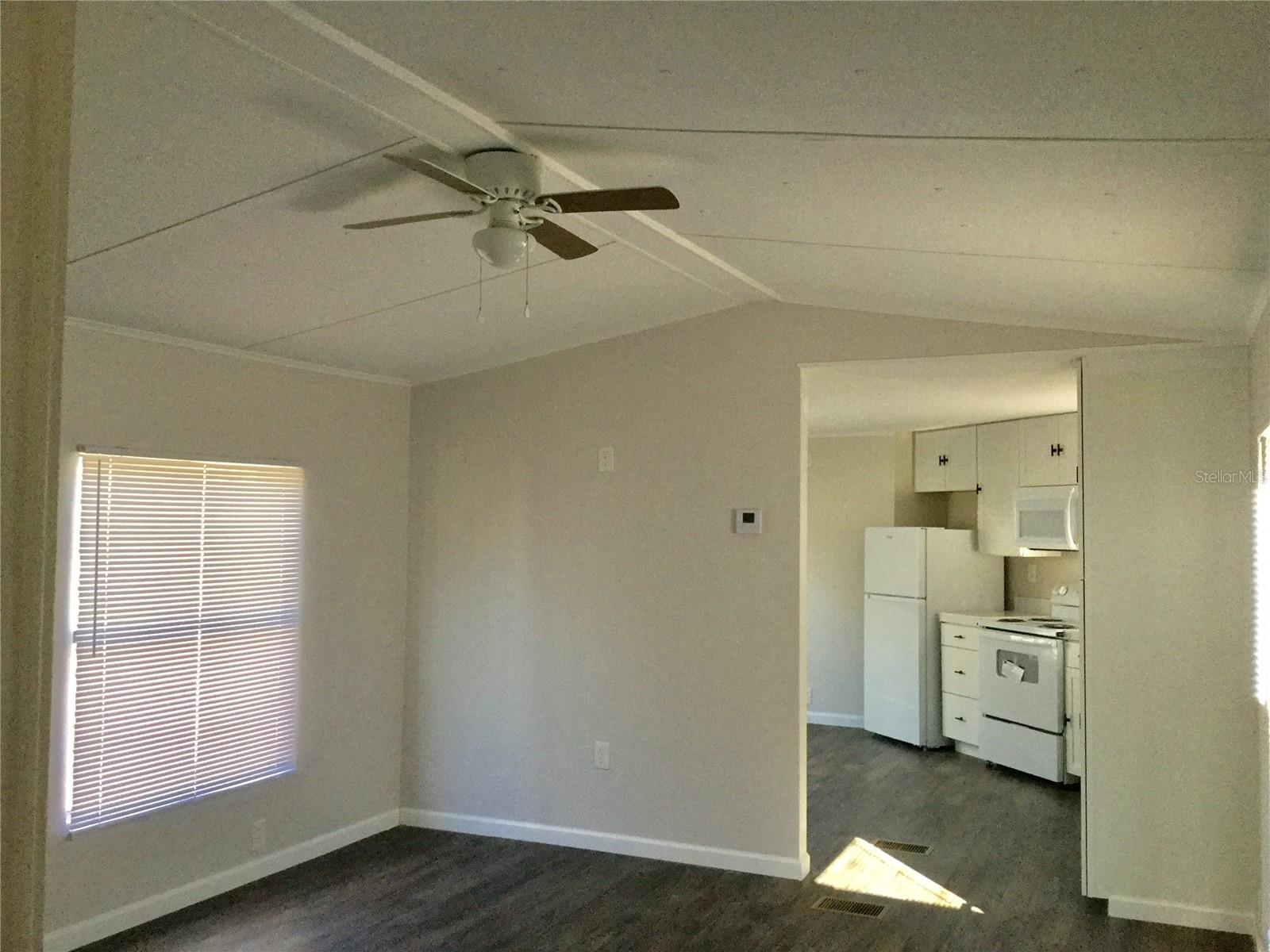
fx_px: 1137
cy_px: 476
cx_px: 635
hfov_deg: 58.4
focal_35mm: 31
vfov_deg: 45.4
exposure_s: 1/30
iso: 32
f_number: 2.4
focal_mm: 3.3
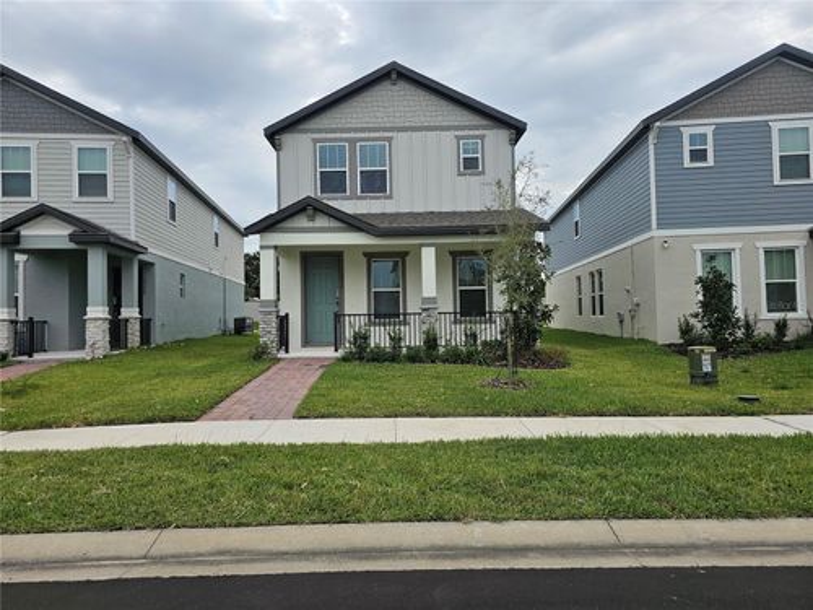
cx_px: 406
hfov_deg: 73.9
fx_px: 540
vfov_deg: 58.9
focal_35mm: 23
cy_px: 305
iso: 20
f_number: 1.7
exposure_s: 1/1189
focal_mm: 6.3
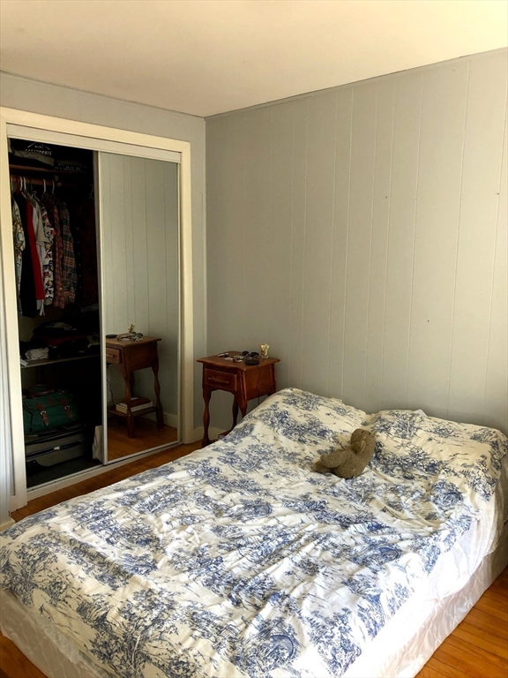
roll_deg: -1.1
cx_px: 254
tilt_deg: -8.0
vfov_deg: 63.4
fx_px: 548
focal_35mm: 28
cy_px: 339
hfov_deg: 49.7
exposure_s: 1/30
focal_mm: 3.99
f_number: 1.8
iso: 25
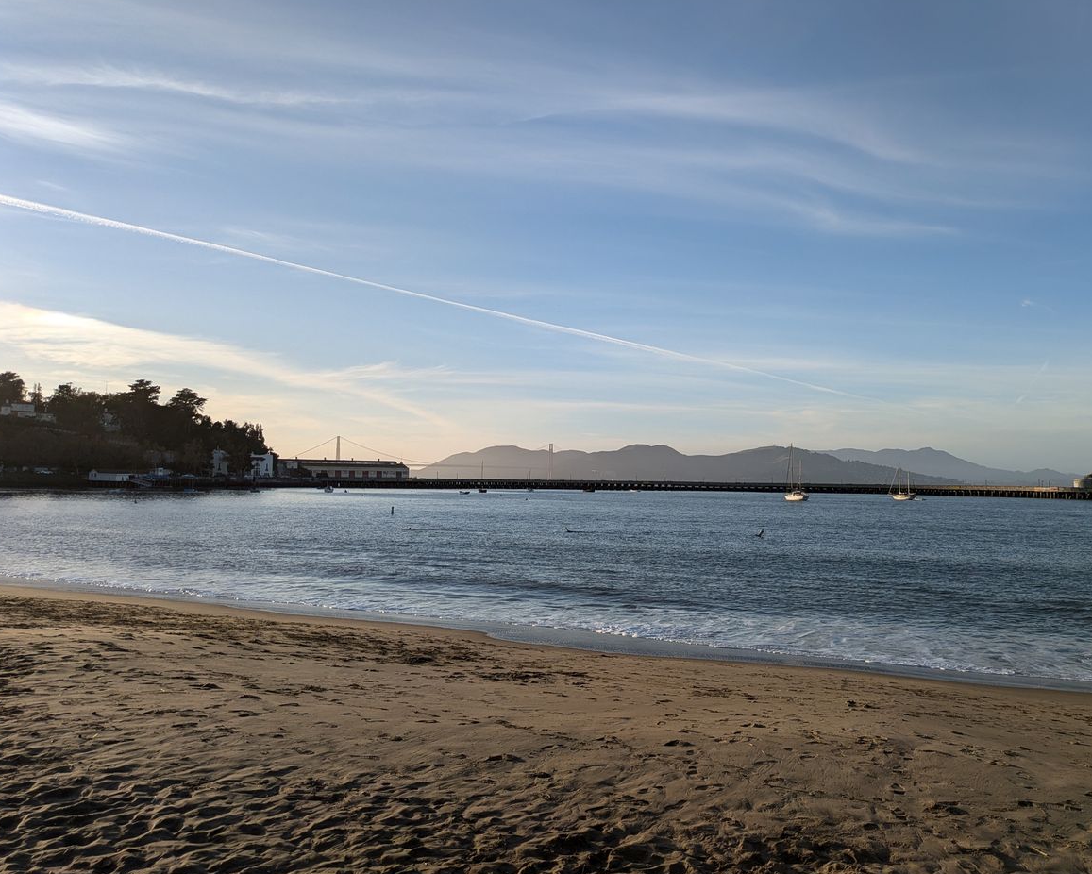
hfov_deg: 64.0
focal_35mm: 27
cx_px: 592
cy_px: 441
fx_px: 873
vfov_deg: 53.2
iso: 48
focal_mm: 5.43
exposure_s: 1/2294
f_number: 1.89
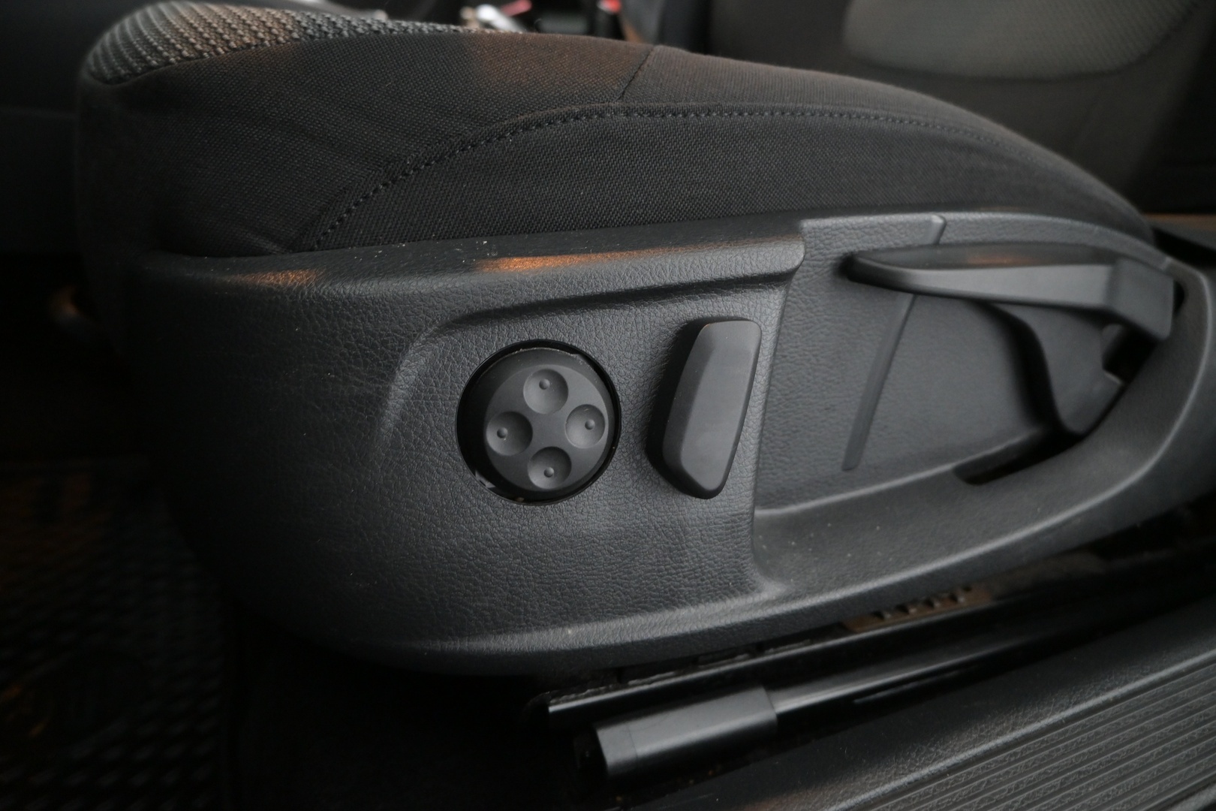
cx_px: 608
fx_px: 811
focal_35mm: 24
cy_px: 406
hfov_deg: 73.7
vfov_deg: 53.1
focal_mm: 16
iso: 2500
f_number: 4
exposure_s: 1/25
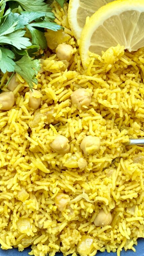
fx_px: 238
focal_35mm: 35
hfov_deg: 33.5
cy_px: 128
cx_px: 91
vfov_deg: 56.6
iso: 64
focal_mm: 2.22
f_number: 2.2
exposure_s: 1/120
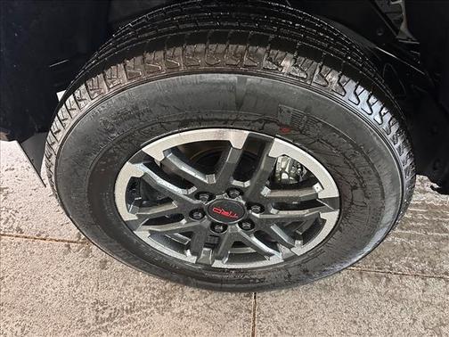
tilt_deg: -45.2
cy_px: 168
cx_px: 224
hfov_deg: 71.6
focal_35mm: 24
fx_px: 311
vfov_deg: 56.8
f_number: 1.78
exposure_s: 1/40
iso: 800
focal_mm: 6.86
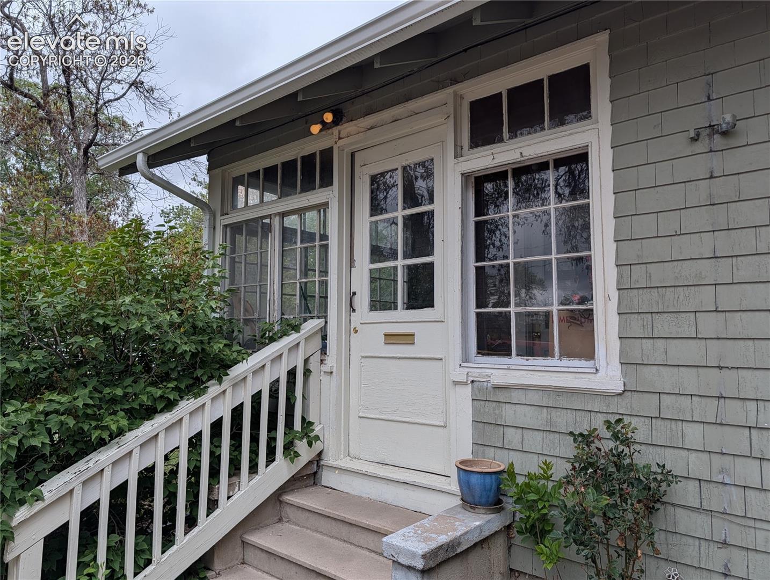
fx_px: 535
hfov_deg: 71.5
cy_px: 290
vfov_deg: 56.9
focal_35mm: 24
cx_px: 385
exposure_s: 1/907
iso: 13
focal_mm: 6.9
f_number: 1.68
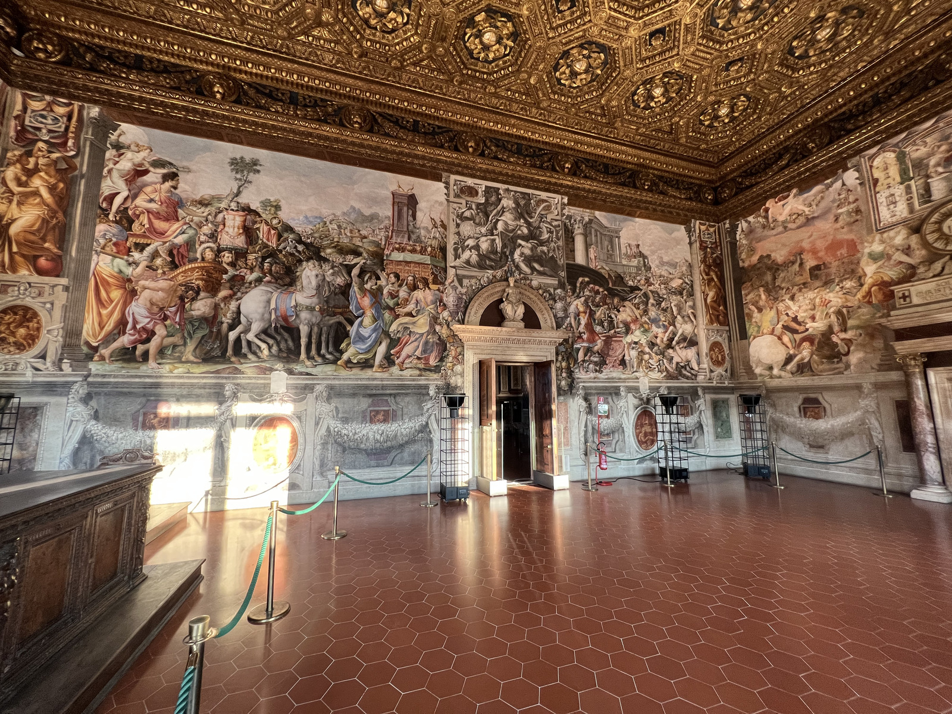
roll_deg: +0.6
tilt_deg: +6.7
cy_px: 357
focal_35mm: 13
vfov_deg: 89.9
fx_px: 358
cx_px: 476
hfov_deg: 106.2
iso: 250
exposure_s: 1/101
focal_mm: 1.57
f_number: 1.8
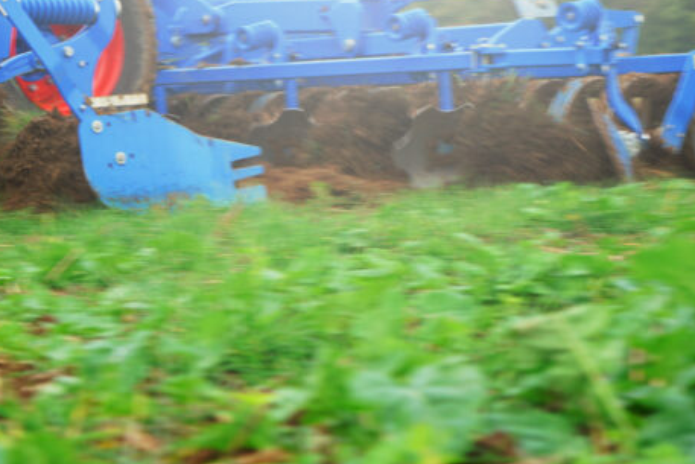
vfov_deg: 12.2
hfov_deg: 18.1
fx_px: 2163
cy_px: 230
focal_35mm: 112
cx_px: 137
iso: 100
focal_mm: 50
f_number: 4
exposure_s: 1/60
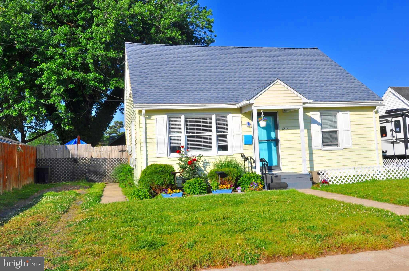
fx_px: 374
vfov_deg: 39.9
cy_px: 136
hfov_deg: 57.3
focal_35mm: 33
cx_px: 204
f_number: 10
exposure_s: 1/400
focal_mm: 22
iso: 200
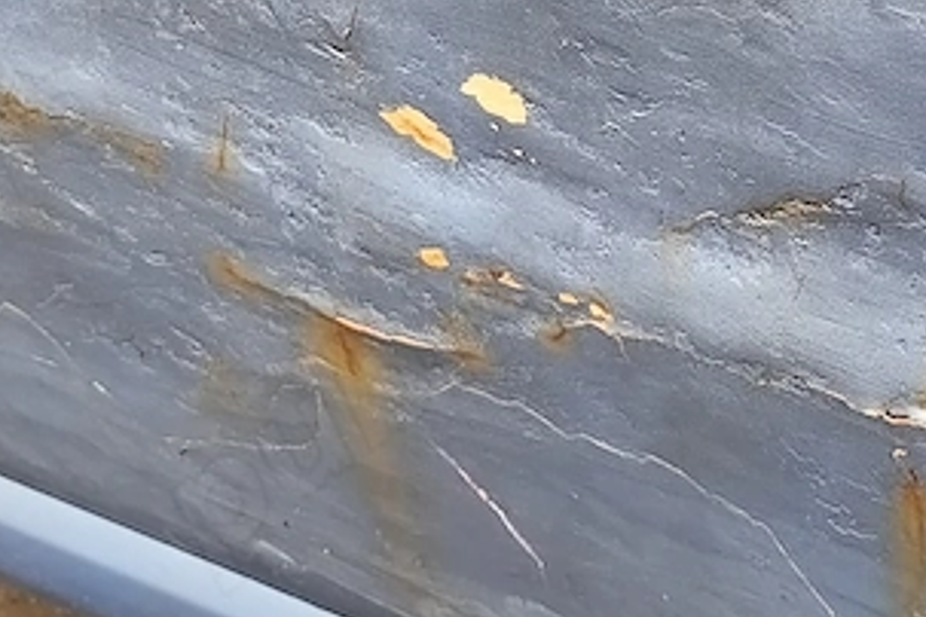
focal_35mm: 120
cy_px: -415
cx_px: 138
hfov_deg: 16.9
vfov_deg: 10.8
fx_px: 3086
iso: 320
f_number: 1.65
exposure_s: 1/99.9
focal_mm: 6.14
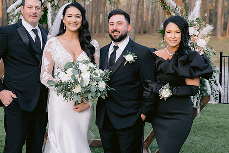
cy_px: 58
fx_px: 407
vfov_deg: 21.2
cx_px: 98
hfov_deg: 31.4
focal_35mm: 64
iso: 500
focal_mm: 50
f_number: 4
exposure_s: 1/160
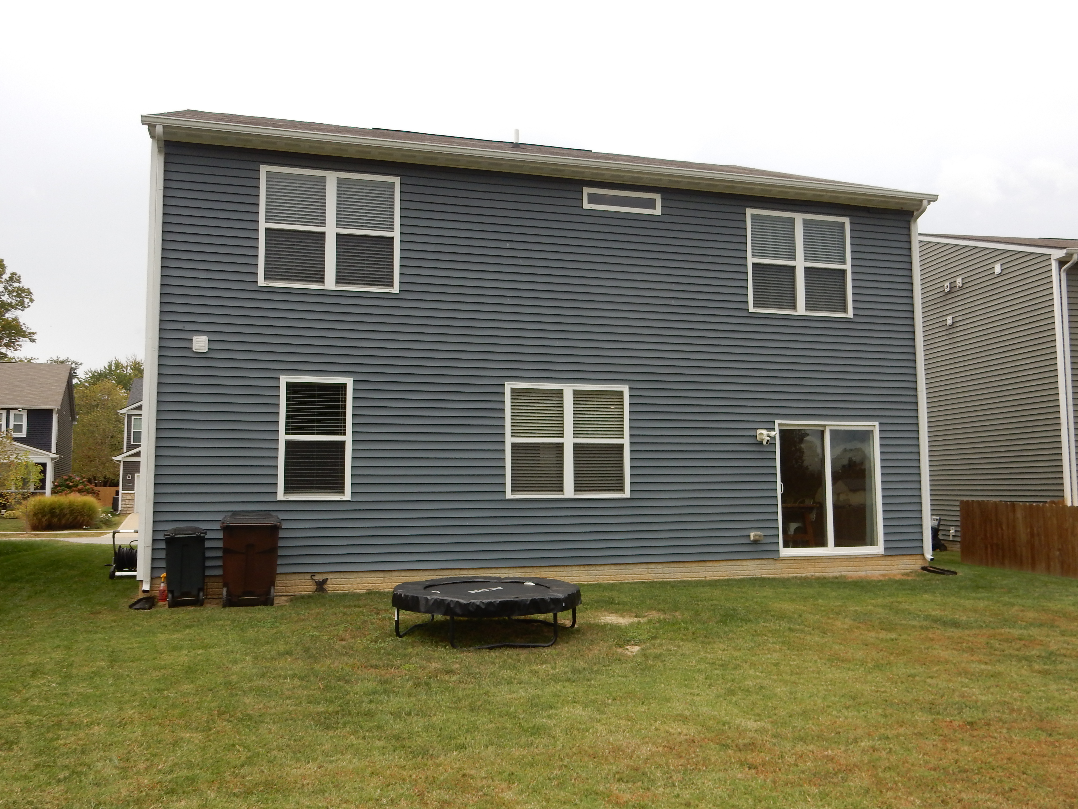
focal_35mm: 30
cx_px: 539
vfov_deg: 46.8
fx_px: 934
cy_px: 404
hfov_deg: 60.0
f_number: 4
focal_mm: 5.4
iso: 125
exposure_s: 1/320
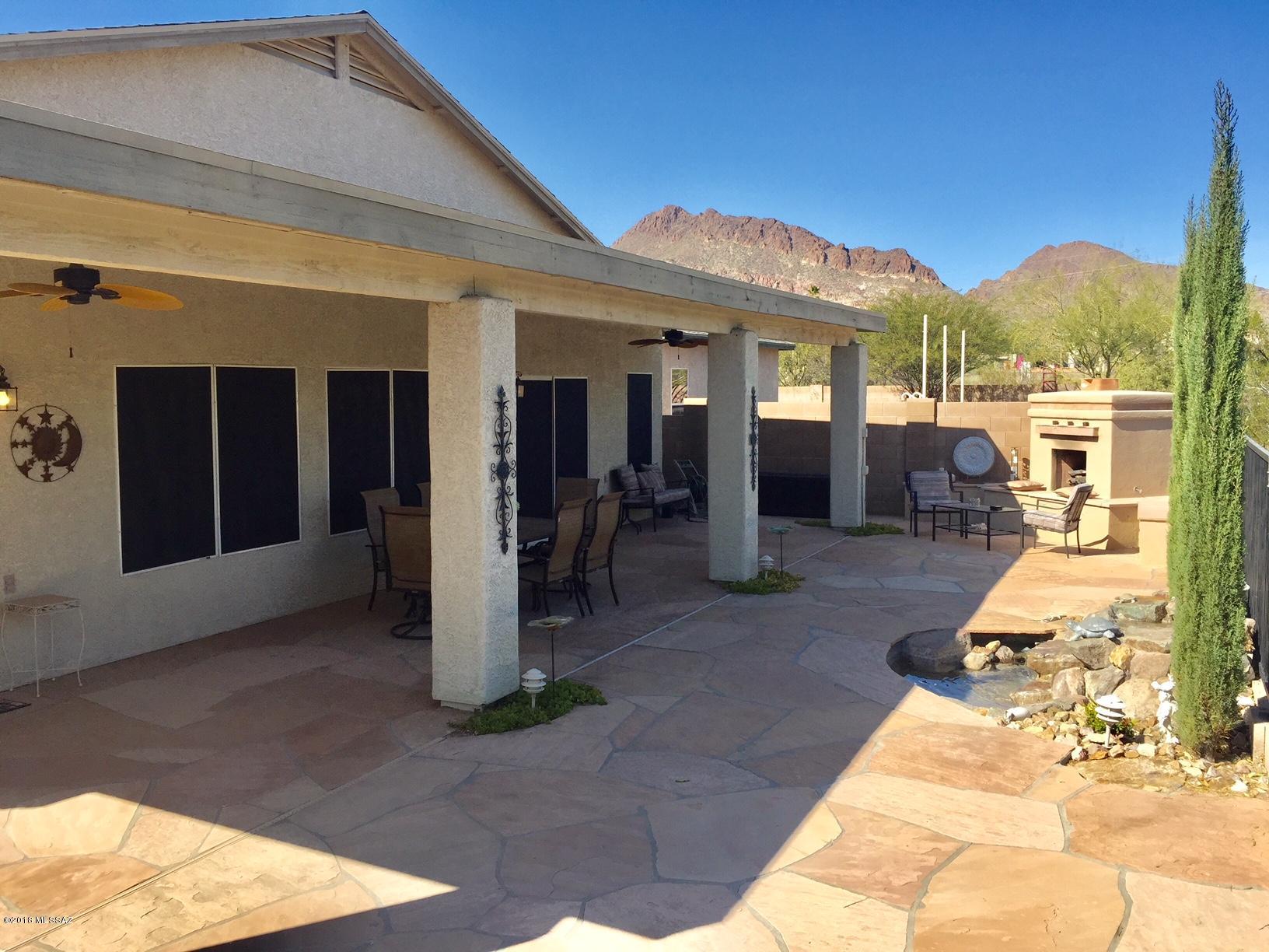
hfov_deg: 61.7
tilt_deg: -3.9
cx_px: 634
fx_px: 1063
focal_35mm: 29
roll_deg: +0.0
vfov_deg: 48.2
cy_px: 476
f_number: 2.2
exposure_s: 1/1582
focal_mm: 4.15
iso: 32
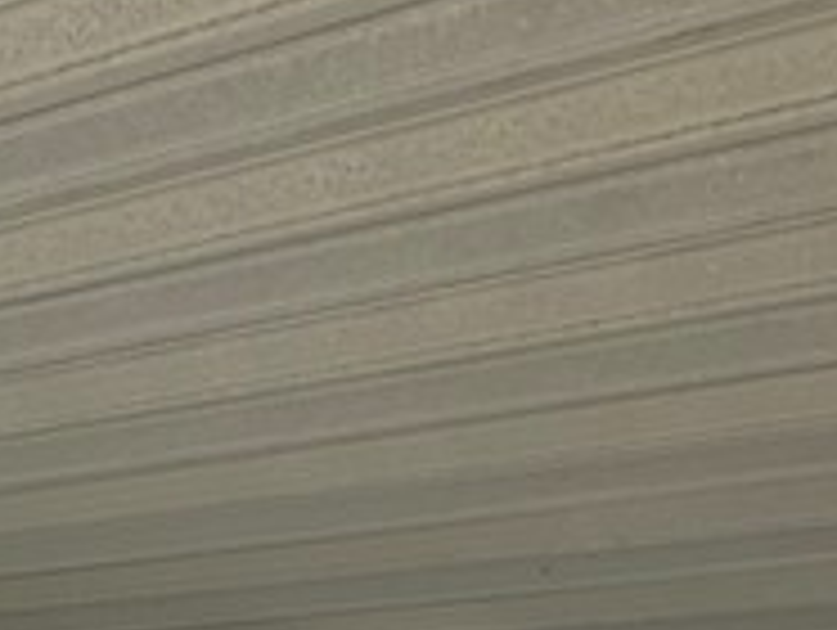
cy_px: 1382
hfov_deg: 21.4
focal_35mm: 77
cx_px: -410
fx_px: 1864
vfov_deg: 14.6
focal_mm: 2.22
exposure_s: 1/760
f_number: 2.2
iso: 50
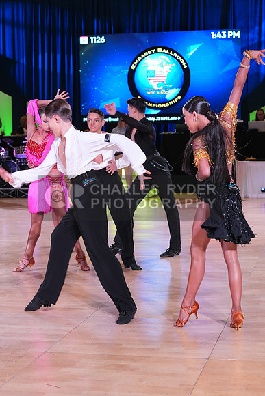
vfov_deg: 28.8
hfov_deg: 19.5
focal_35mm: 70
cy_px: 198
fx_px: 772
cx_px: 132
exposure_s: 1/250
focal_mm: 70
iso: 3200
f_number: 5.6
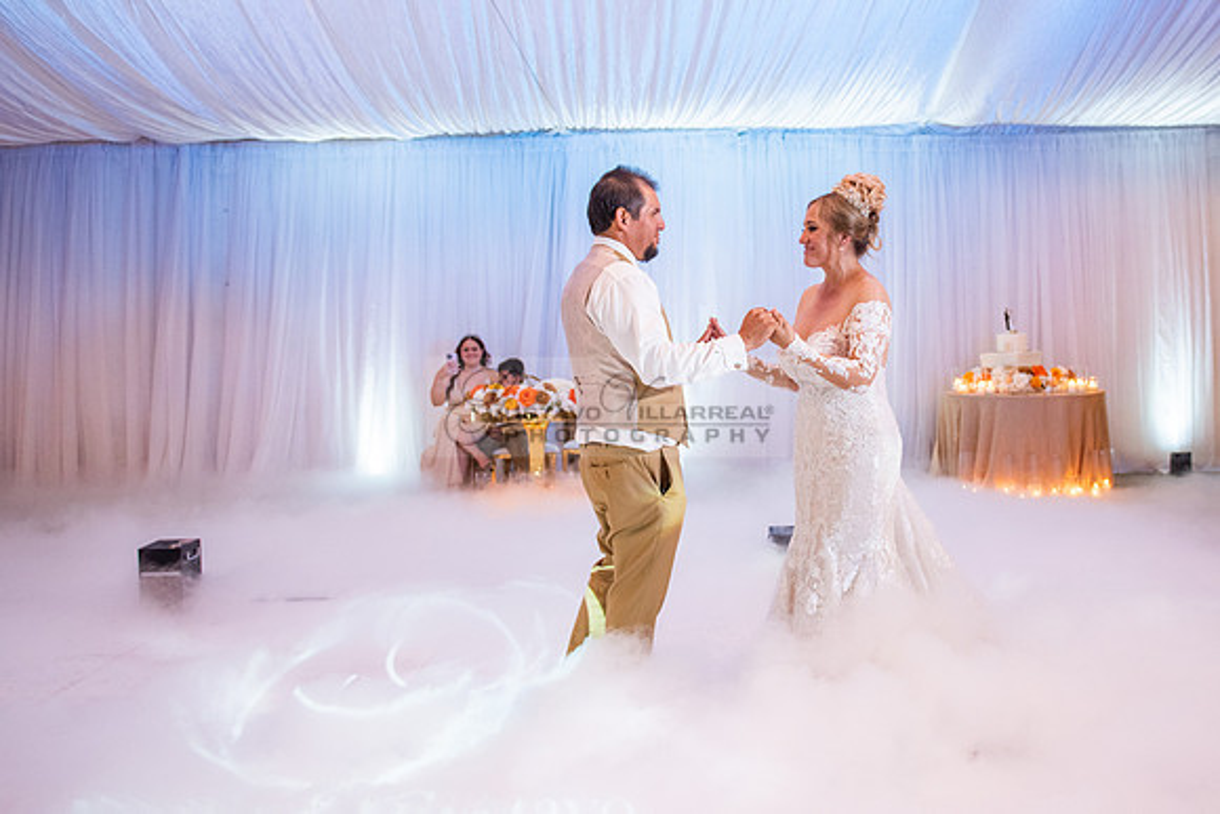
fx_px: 1127
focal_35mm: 33
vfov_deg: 39.6
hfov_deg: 56.5
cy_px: 336
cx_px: 720
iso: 1000
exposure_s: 1/125
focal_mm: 24
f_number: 3.2
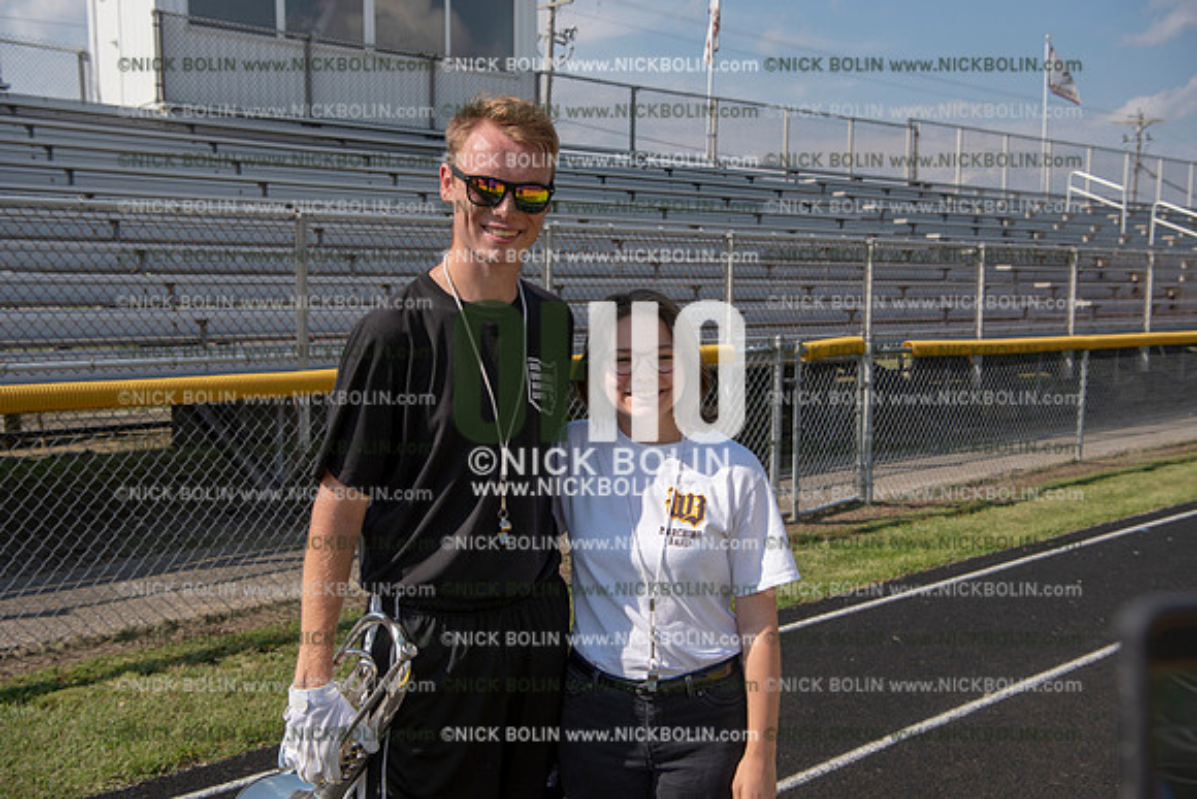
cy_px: 400
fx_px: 1164
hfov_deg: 54.4
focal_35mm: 35
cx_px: 598
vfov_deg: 37.9
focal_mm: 35
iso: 200
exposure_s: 1/2000
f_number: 5.6
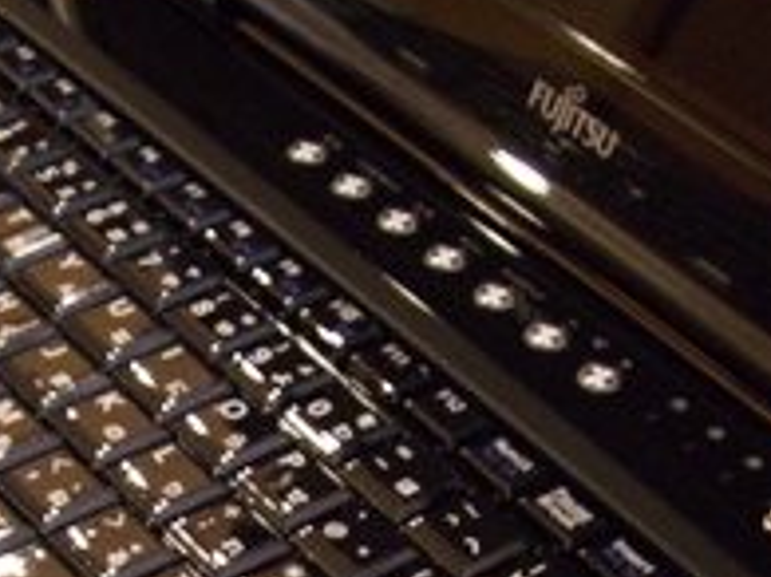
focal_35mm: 108
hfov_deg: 17.9
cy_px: 605
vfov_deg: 13.5
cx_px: 71
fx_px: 2404
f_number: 3
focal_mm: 7.6
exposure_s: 1/2
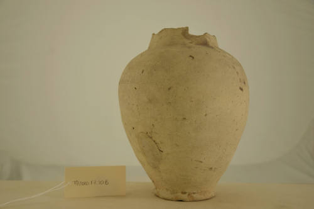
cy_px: 104
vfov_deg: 34.1
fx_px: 340
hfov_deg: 49.6
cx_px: 157
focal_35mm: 39
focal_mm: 26
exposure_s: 1/80
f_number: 4.5
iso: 200
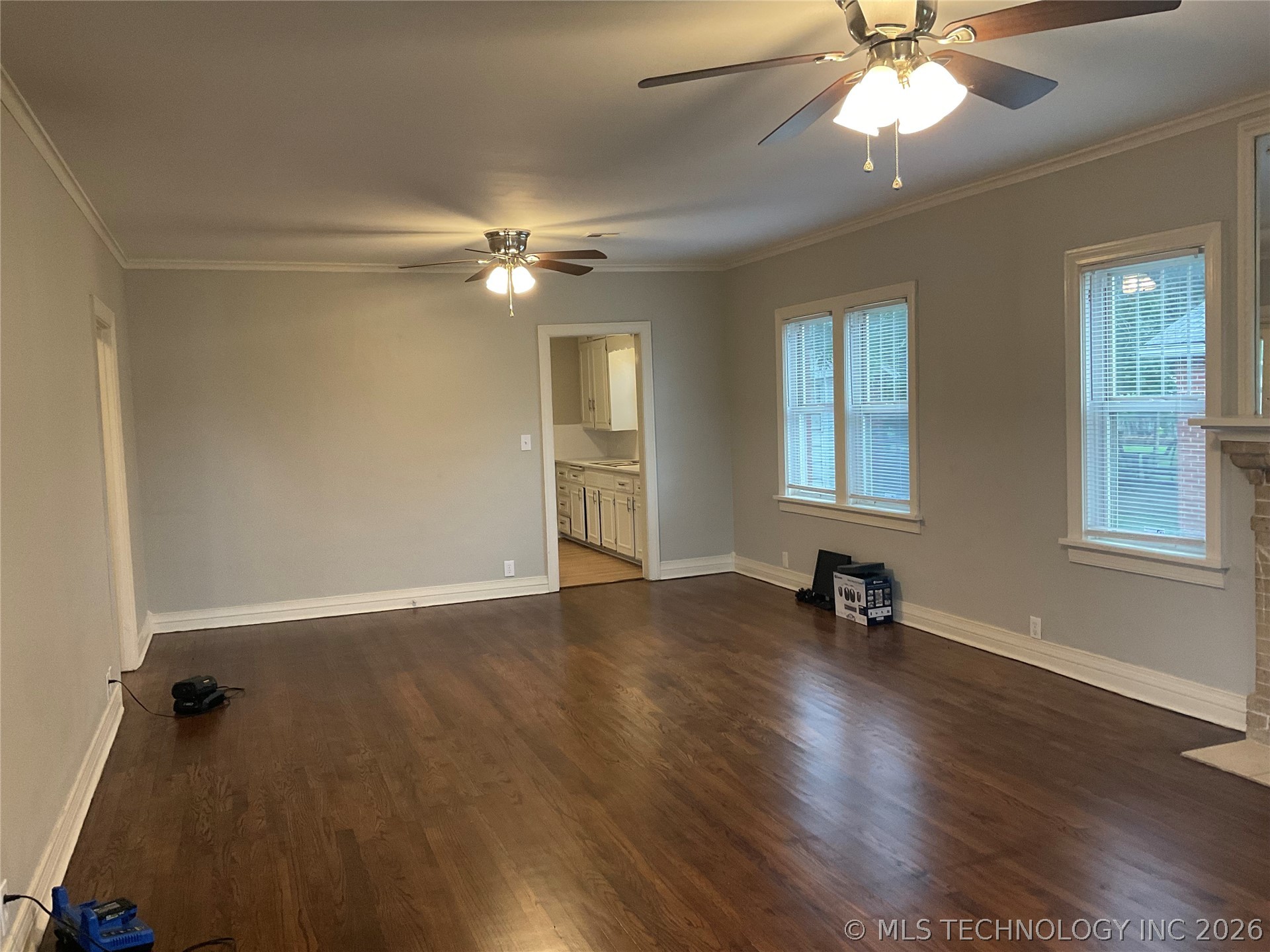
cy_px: 476
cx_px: 635
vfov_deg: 48.2
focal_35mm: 29
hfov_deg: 61.7
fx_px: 1064
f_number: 1.8
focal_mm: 3
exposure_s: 1/60
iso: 125
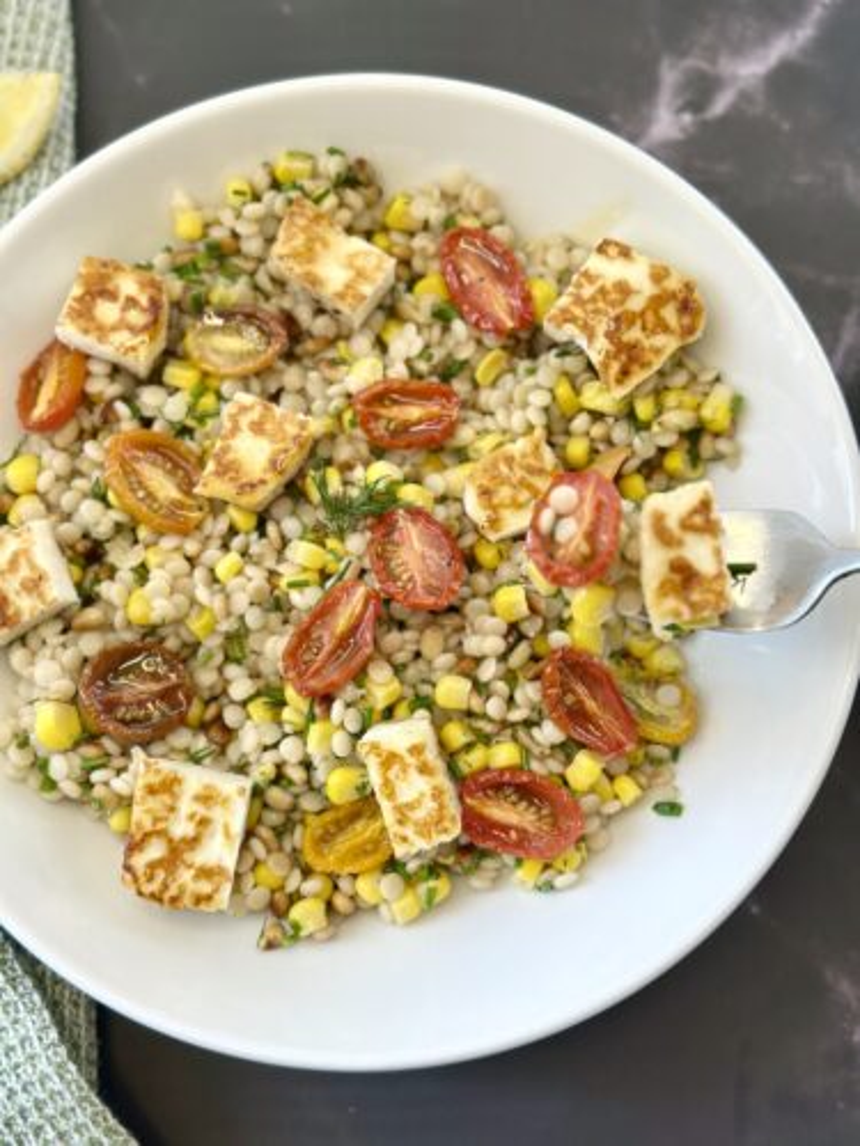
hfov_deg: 30.3
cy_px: 573
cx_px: 430
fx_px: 1590
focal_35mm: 48
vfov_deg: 39.7
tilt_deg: -81.2
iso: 64
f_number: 1.78
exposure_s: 1/125
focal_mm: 6.86
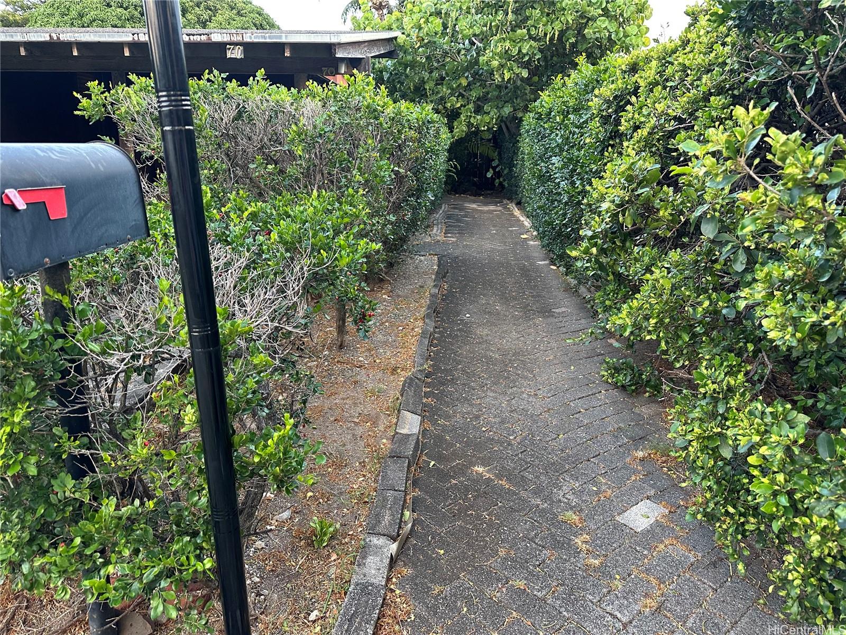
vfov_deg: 56.8
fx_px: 587
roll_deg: -1.8
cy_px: 318
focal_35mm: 24
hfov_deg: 71.6
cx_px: 423
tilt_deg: -17.2
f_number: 1.78
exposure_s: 1/118
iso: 250
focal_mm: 6.86
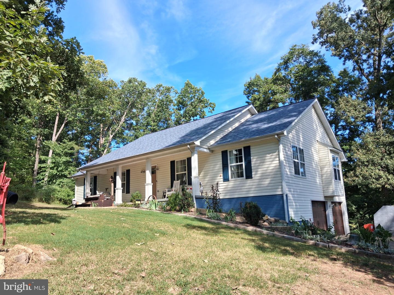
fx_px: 307
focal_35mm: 27
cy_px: 148
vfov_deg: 51.4
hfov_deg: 65.3
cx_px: 197
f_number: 1.8
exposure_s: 1/265
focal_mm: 4
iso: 25
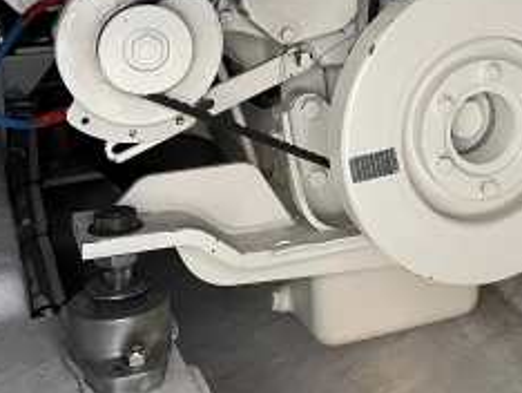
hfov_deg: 30.8
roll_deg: -1.1
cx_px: 422
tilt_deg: -13.8
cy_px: 37
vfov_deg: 23.4
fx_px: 921
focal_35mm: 61
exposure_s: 1/56
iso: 500
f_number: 1.6
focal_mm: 4.2
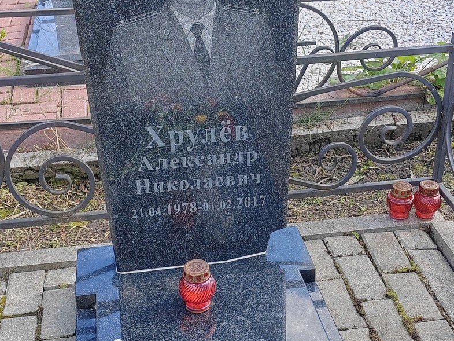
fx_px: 695
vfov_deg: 27.5
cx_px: 231
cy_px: 171
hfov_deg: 36.2
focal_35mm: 53
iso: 100
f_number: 1.9
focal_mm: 5.52
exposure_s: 1/250
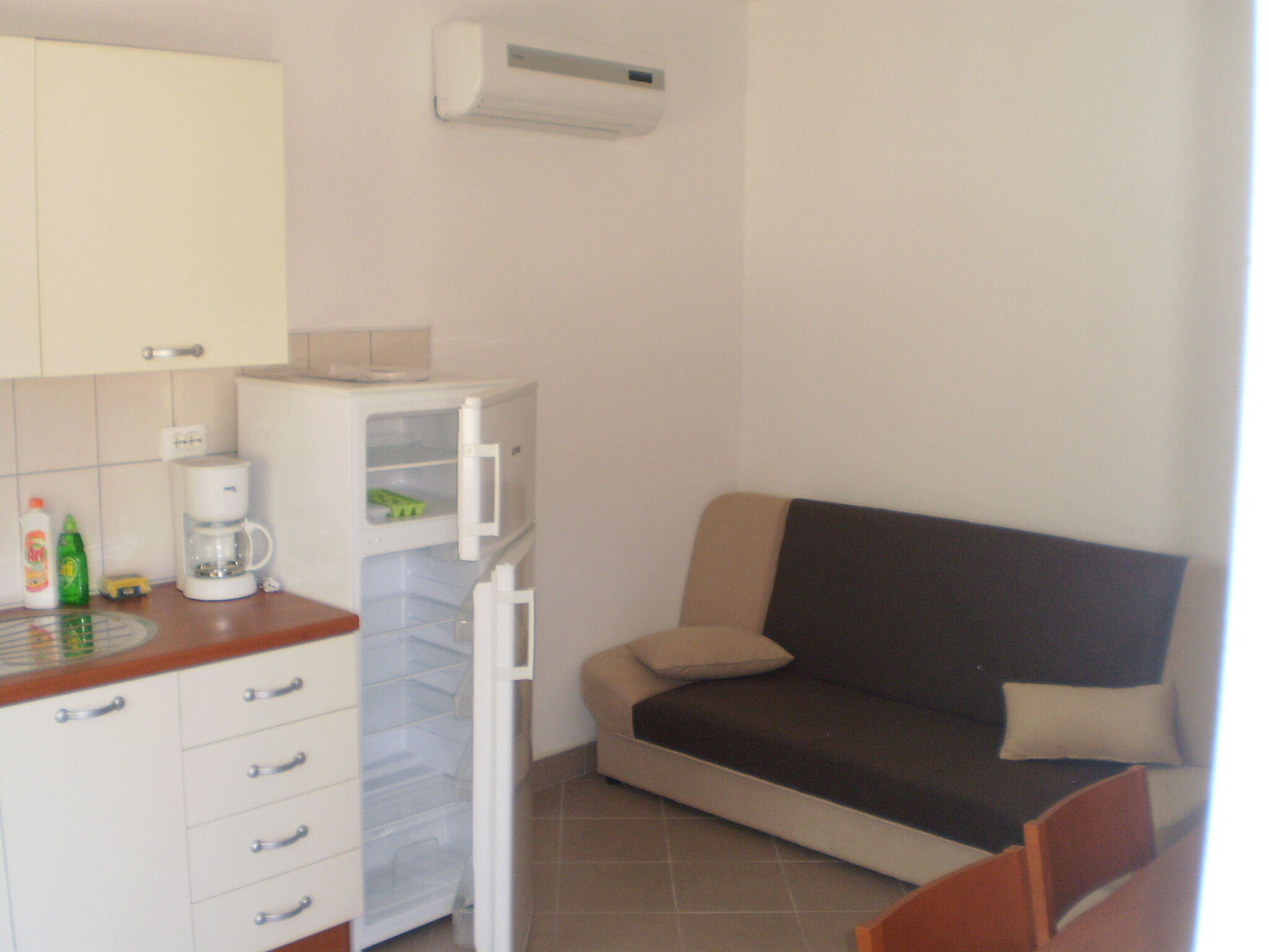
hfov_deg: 51.4
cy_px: 476
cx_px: 634
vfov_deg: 39.7
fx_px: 1320
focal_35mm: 36
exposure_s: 1/30
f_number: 3.1
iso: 125
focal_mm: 6.3
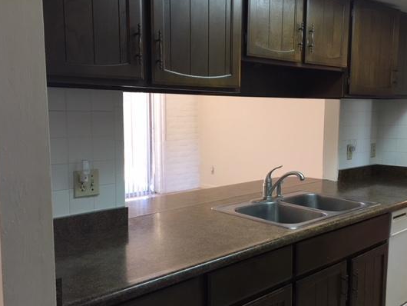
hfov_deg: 52.6
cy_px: 165
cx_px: 204
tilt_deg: -6.0
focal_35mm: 35
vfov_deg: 40.7
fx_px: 412
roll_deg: -0.6
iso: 32
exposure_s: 1/15
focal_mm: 4.15
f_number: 2.2
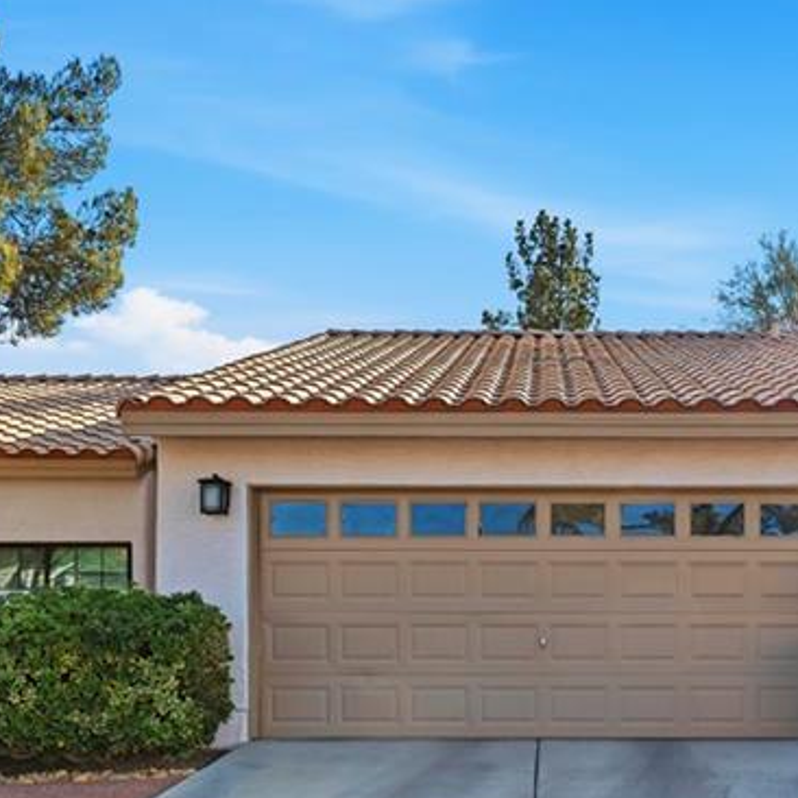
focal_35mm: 39
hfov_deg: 42.1
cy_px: 587
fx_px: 1022
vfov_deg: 41.5
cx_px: 534
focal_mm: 16.5
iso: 80
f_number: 9
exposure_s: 1/500
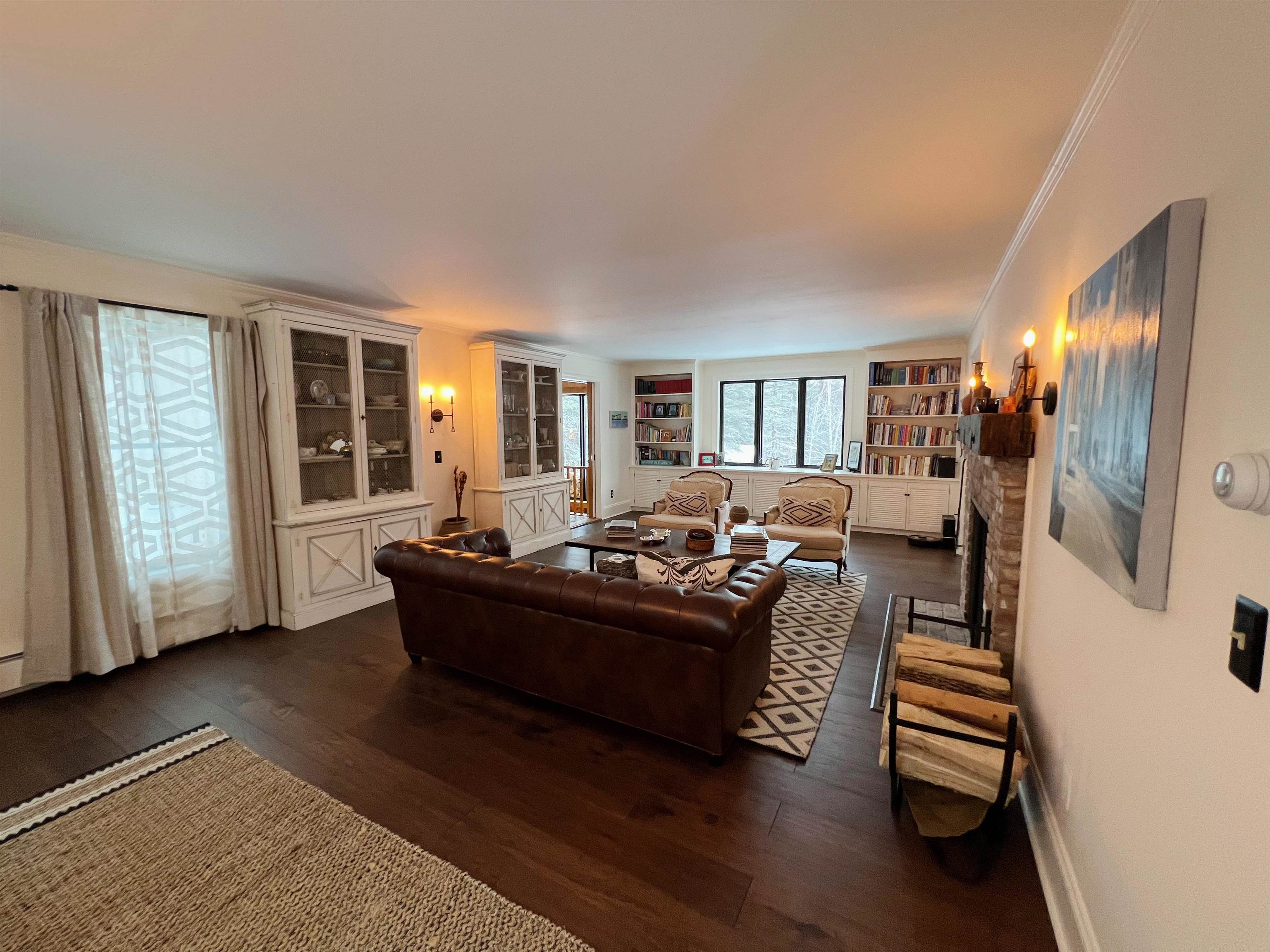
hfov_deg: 106.2
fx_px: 477
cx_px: 635
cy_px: 476
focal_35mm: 13
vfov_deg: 89.9
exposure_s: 1/60
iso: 200
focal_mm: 1.57
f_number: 1.8
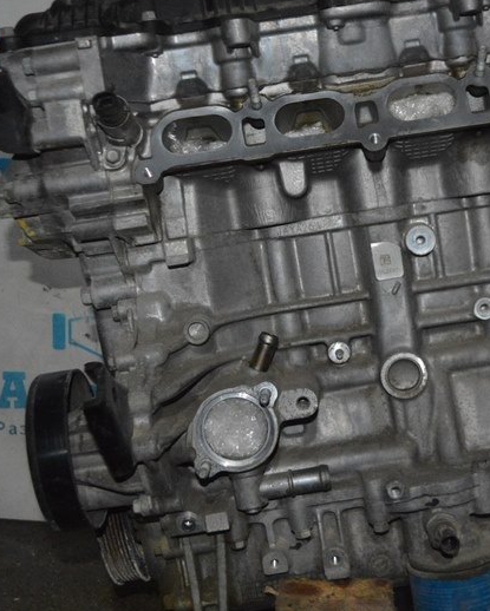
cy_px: 308
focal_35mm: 64
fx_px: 1158
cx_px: 362
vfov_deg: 29.6
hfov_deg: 23.7
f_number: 3.8
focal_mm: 23
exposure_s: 1/60
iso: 3200
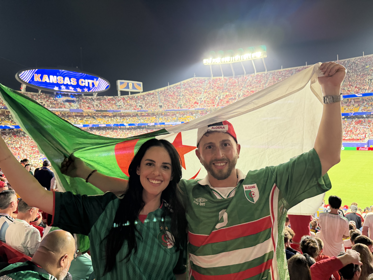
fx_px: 259
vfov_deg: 56.8
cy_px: 140
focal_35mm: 24
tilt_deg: -1.5
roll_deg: +2.6
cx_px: 186
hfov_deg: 71.6
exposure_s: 1/60
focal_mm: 6.76
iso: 320
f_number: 1.78
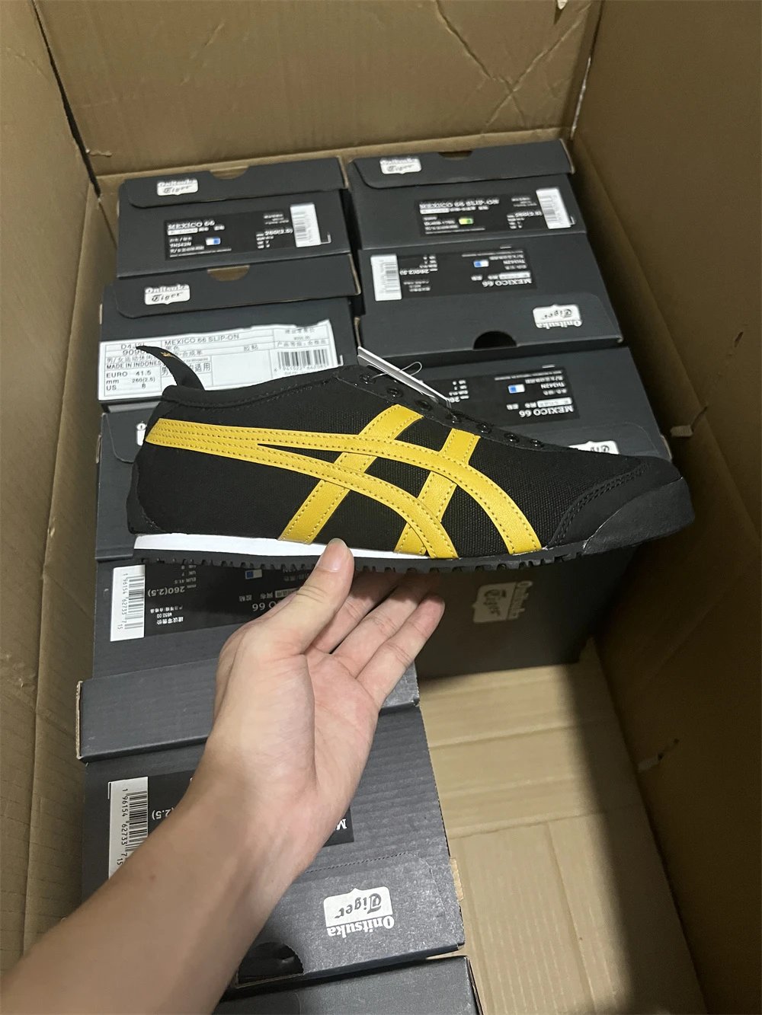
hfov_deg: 53.1
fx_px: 763
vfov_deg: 67.3
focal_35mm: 26
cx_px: 381
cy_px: 508
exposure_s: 1/33
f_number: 1.5
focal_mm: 5.7
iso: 500
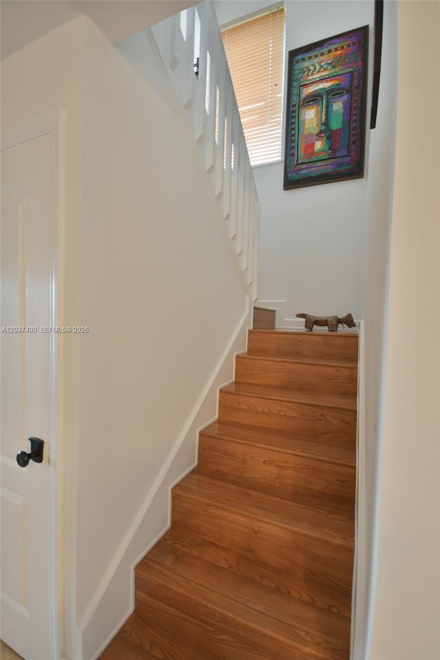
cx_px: 220
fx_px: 275
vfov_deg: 100.4
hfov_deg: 77.3
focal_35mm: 15
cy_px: 330
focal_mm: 10
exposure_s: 1/15
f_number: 4
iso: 280
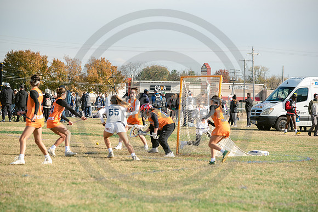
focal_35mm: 160
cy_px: 106
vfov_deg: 8.6
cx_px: 159
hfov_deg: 12.8
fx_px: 1414
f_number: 5
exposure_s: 1/1600
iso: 250
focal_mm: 160
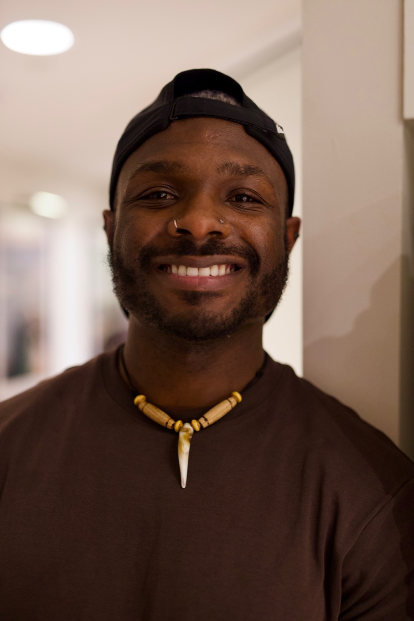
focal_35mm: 50
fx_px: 863
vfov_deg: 39.6
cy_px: 310
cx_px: 207
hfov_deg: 27.0
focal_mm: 50
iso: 4000
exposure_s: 1/160
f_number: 2
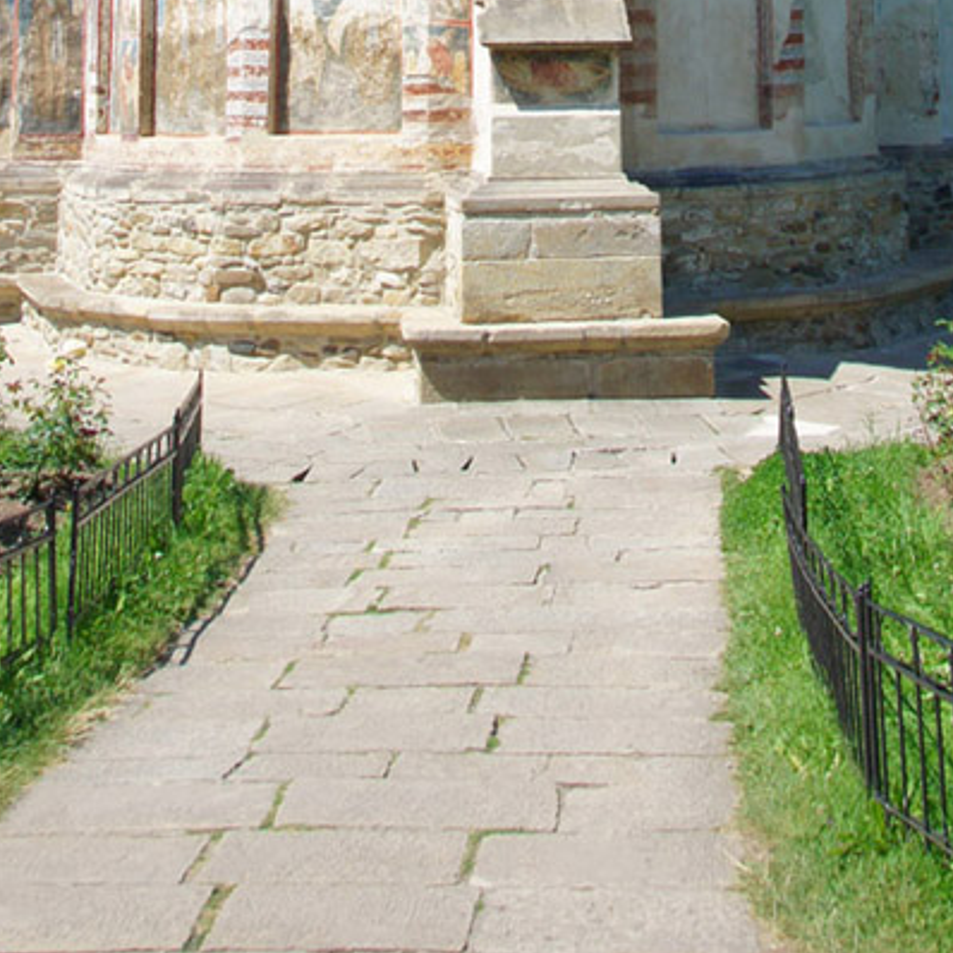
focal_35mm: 65
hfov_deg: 26.3
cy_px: -479
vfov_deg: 21.9
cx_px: 573
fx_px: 2033
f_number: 10
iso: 200
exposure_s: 1/60
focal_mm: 17
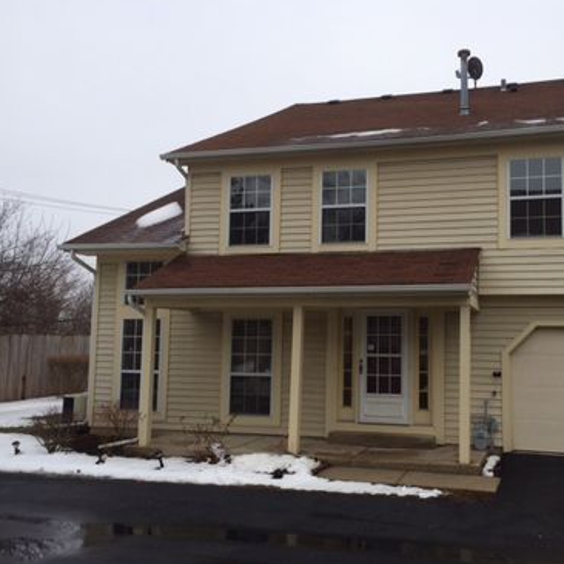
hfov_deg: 46.7
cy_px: 281
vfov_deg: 47.2
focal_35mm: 35
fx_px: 645
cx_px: 358
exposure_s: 1/2283
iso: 32
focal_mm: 4.15
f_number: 2.2
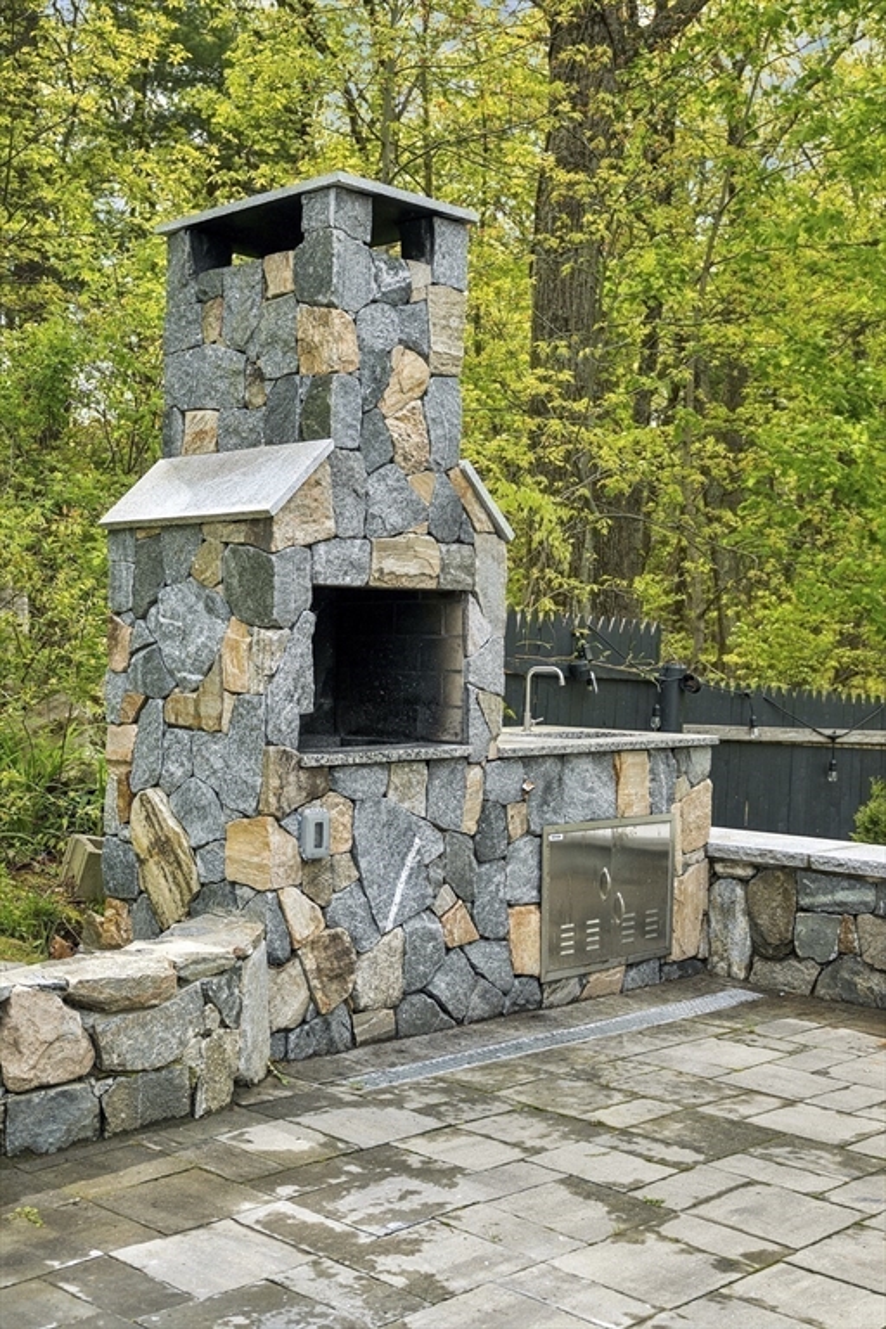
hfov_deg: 31.9
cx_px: 443
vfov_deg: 46.4
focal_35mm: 42
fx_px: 1550
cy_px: 664
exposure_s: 1/250
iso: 500
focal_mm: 28.5
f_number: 4
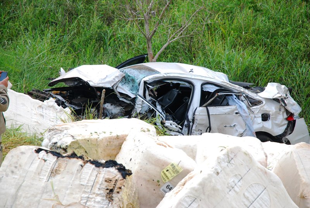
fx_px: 906
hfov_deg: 19.4
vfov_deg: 13.1
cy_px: 104
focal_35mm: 105
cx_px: 155
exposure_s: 1/1000
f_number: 8
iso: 500
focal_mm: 70
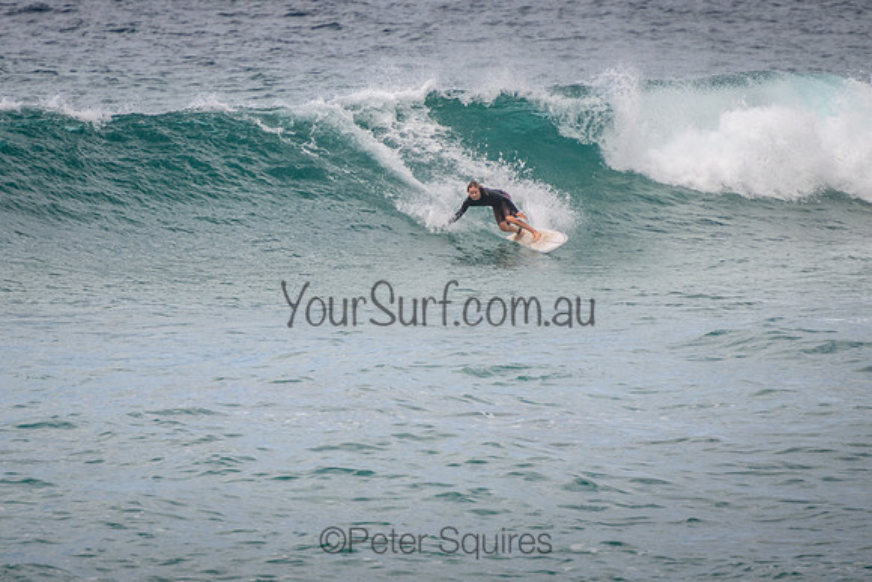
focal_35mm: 549
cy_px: 223
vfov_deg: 2.5
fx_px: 13309
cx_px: 381
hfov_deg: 3.8
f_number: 5.6
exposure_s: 1/2000
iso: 250
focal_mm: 400
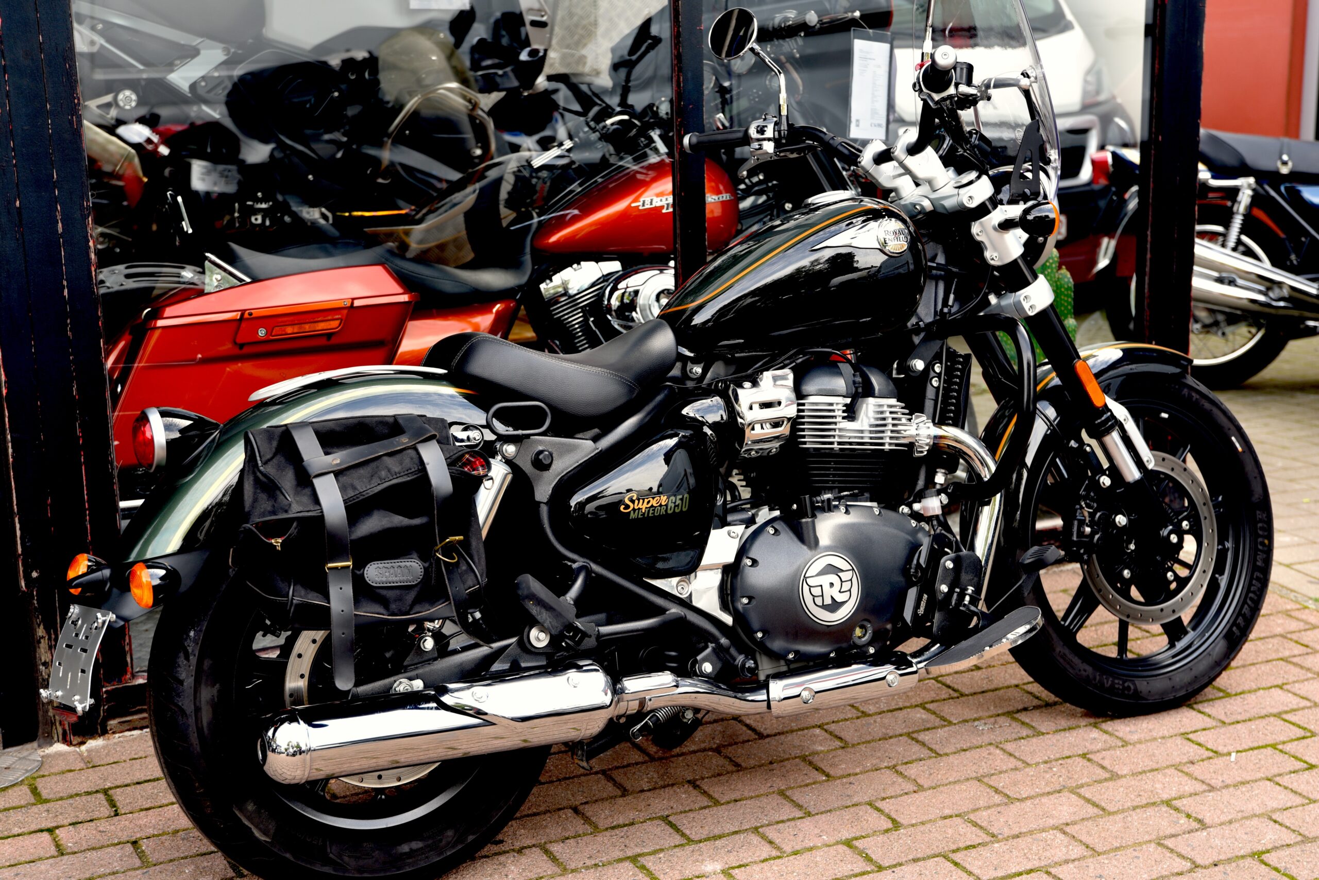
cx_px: 660
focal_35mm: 58
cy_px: 440
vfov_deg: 23.4
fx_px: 2126
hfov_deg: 34.5
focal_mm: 58
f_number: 5
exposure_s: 1/100
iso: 200
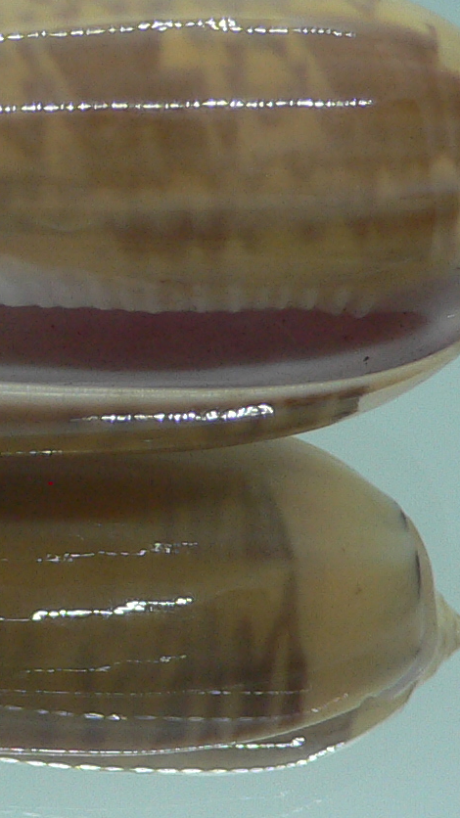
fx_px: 1996
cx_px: -60
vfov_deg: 23.1
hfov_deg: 12.9
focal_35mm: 92
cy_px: 338
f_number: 2.8
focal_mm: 4.6
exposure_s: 1/60
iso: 100
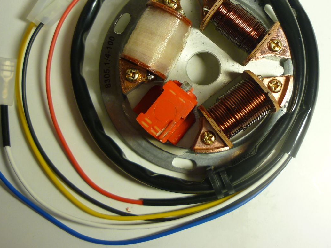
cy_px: 77
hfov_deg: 37.4
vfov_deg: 28.3
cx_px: 186
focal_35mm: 51
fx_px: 488
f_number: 2.8
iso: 80
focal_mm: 5.5
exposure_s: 1/25
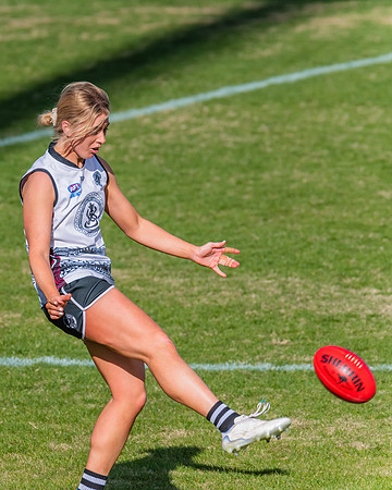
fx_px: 8574
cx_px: 64
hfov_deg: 2.6
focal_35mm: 591
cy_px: 245
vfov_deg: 3.3
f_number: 9
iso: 800
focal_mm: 420
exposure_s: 1/2000
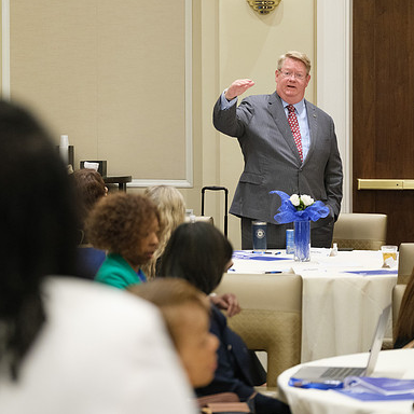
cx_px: 122
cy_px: 206
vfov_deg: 11.7
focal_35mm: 149
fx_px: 2016
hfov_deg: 11.7
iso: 3200
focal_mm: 77.3
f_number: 2.8
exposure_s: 1/160
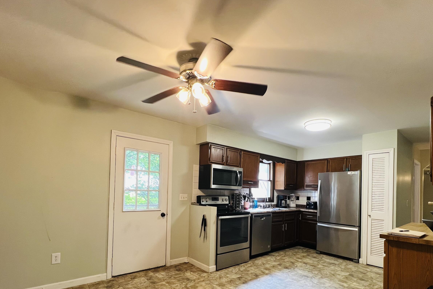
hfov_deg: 93.2
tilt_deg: +0.2
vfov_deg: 68.6
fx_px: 204
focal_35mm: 17
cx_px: 226
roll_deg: -1.0
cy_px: 191
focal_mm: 1.57
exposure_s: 1/60
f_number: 1.8
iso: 160
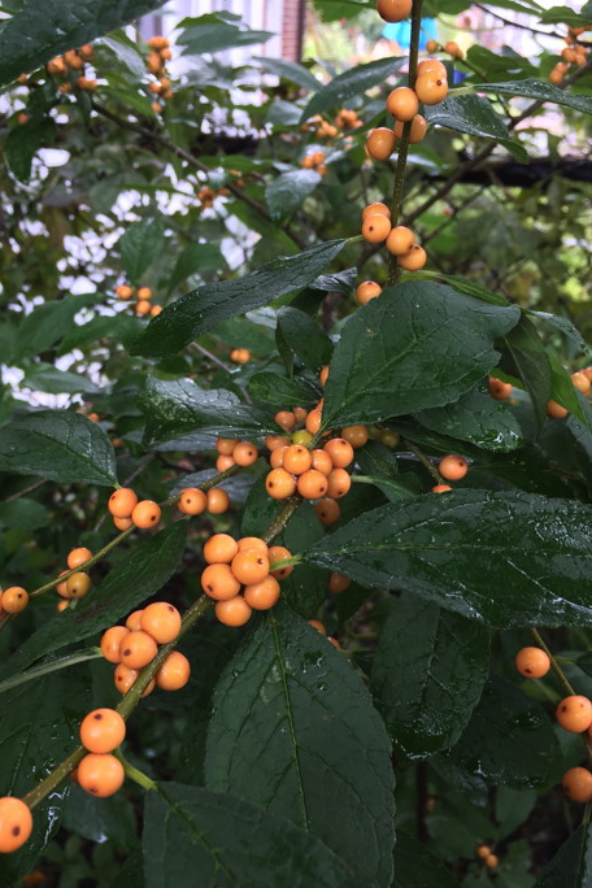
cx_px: 245
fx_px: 888
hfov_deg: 36.8
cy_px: 508
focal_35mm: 36
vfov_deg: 52.9
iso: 32
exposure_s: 1/40
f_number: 2.2
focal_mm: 4.15
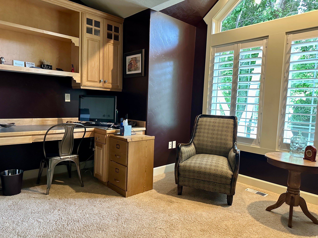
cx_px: 159
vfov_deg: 56.8
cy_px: 119
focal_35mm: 24
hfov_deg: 71.6
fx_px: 220
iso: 640
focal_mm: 6.86
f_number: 1.78
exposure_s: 1/60
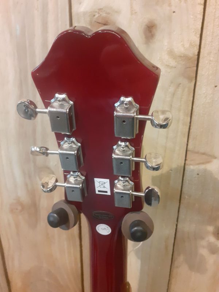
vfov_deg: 65.3
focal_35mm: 27
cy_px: 146
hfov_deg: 51.4
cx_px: 110
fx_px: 228
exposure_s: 1/25
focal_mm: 3.6
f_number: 1.9
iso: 500
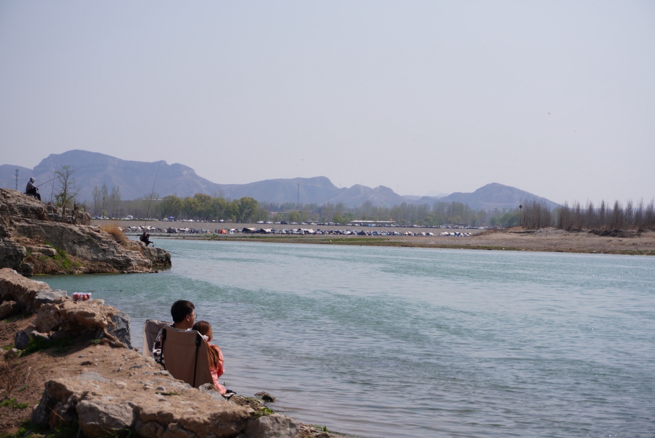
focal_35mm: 75
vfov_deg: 18.2
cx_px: 328
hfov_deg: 27.0
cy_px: 219
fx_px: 1366
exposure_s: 1/1000
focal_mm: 50
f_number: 5.6
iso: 100
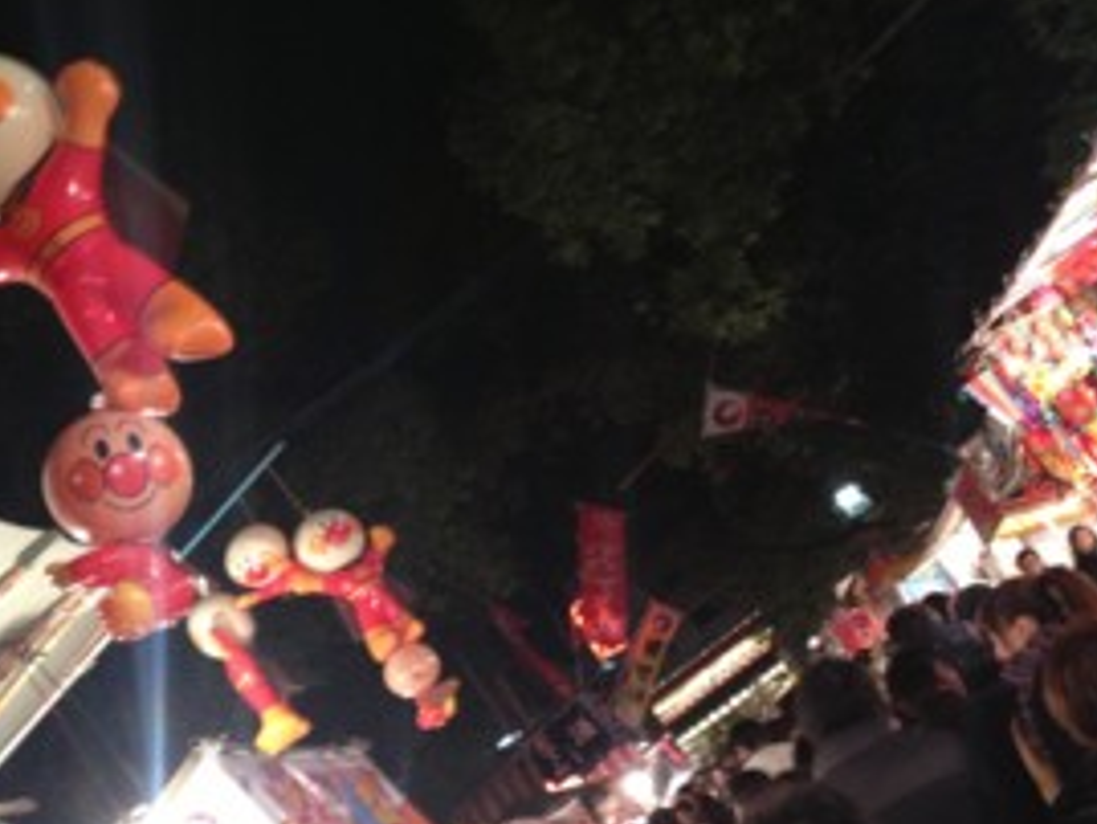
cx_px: 648
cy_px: 536
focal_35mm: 65
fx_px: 2061
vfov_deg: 22.5
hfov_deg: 29.7
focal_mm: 4.28
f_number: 2.4
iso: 200
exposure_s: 1/20
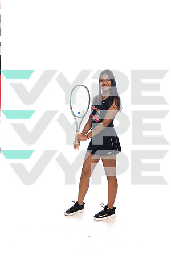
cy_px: 128
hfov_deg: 27.0
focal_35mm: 50
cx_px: 86
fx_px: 356
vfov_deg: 39.6
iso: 800
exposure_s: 1/250
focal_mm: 50
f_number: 7.1
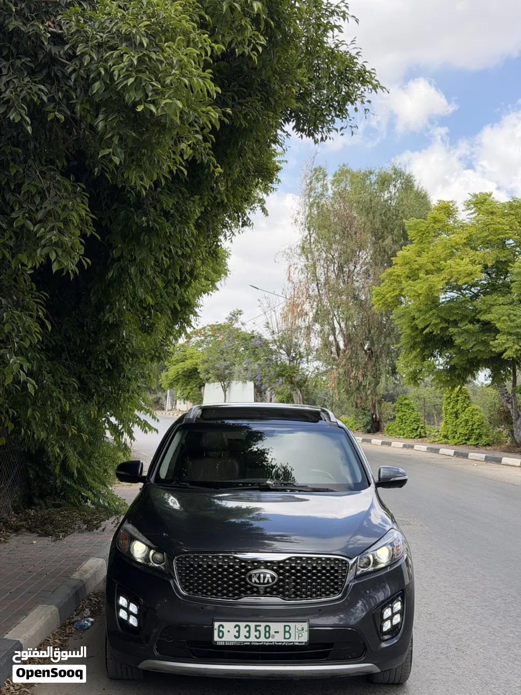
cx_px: 260
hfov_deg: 30.3
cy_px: 348
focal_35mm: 48
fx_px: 963
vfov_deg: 39.7
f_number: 1.78
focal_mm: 6.76
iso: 100
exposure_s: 1/2208
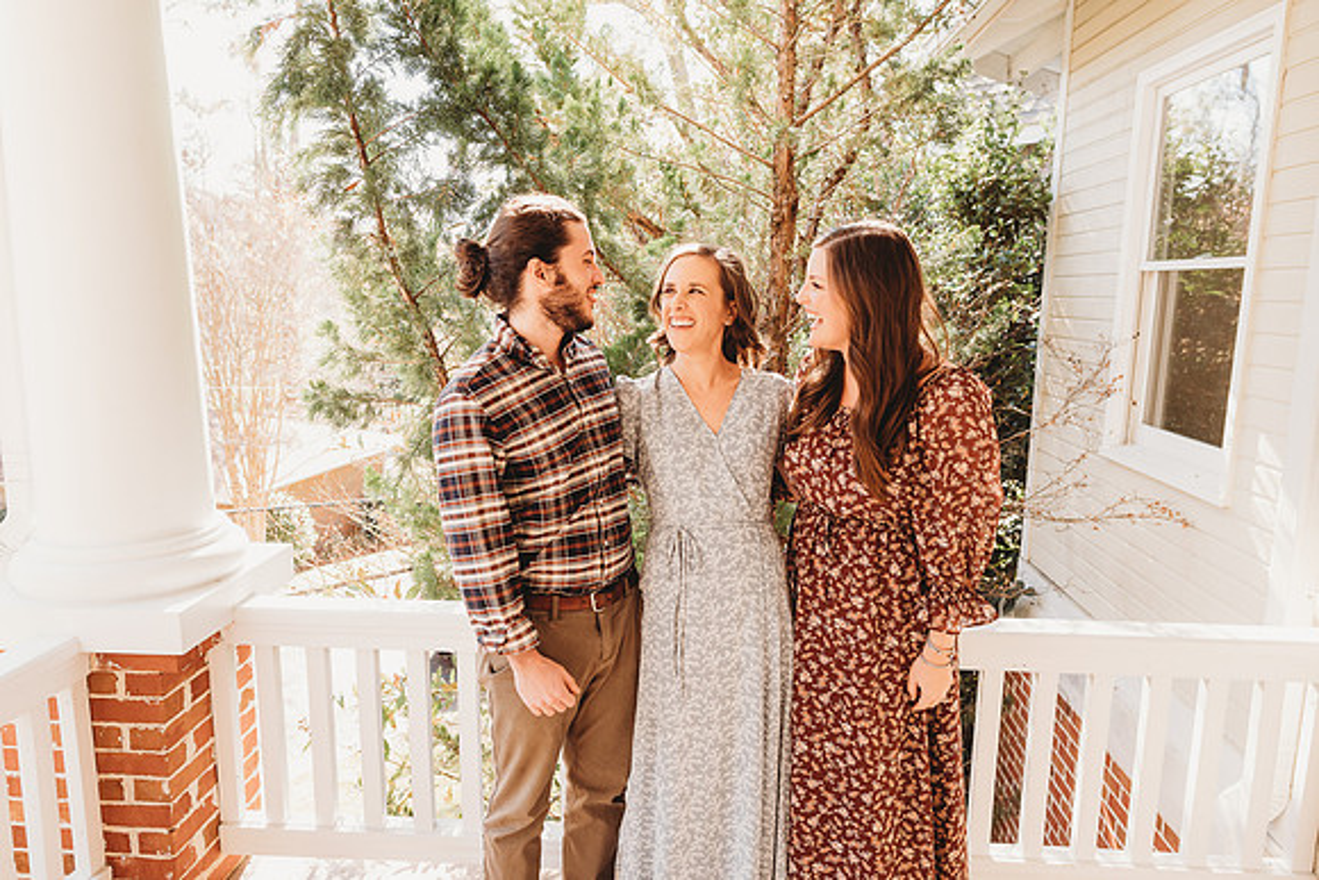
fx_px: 879
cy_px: 440
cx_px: 660
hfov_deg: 73.7
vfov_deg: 53.2
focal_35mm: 24
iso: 400
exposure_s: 1/200
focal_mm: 24
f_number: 4.5
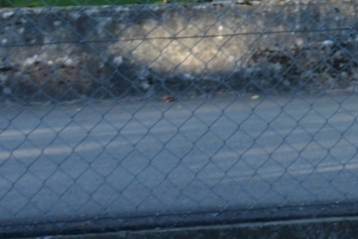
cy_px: 144
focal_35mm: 225
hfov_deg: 8.3
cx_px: 890
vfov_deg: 6.1
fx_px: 2238
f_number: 5.6
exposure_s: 1/125
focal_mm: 26
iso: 360
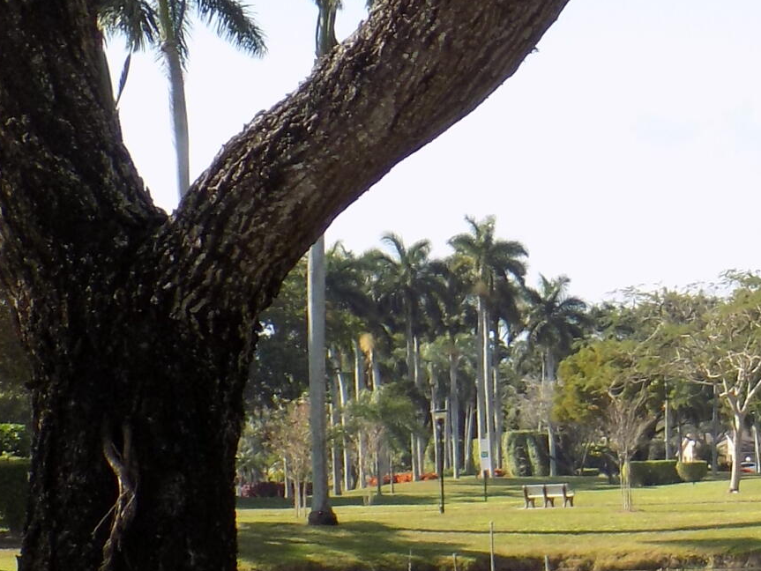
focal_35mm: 205
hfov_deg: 9.4
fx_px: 4509
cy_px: 310
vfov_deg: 7.3
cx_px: 1085
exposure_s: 1/400
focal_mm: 10.5
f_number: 4
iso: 80
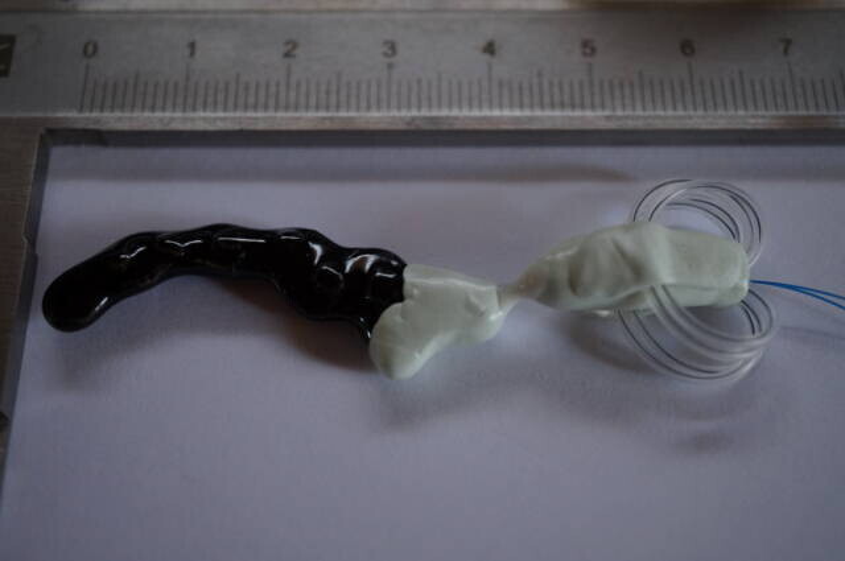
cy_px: 280
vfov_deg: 29.8
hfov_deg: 43.7
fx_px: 1055
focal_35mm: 45
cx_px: 422
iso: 800
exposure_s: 1/80
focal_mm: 30
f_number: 4.5
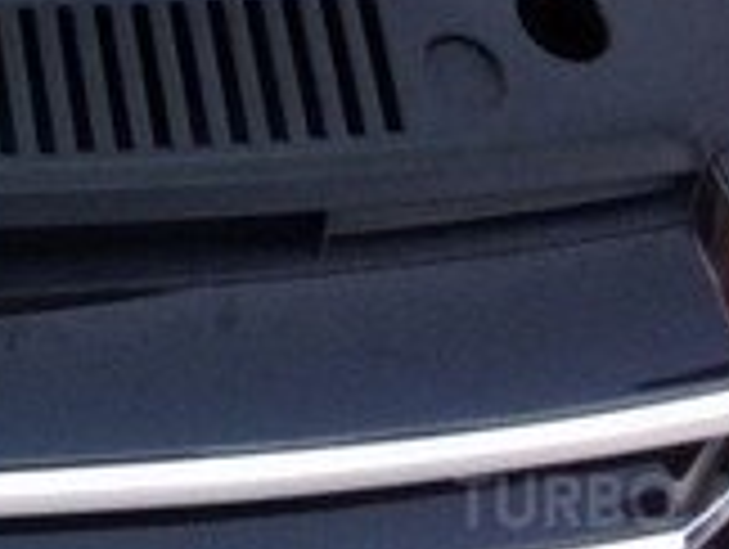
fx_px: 2489
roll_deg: -1.1
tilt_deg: -39.0
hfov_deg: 14.3
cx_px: -670
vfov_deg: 11.4
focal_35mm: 118
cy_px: -533
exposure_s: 1/33
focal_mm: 4.15
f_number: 2.2
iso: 50
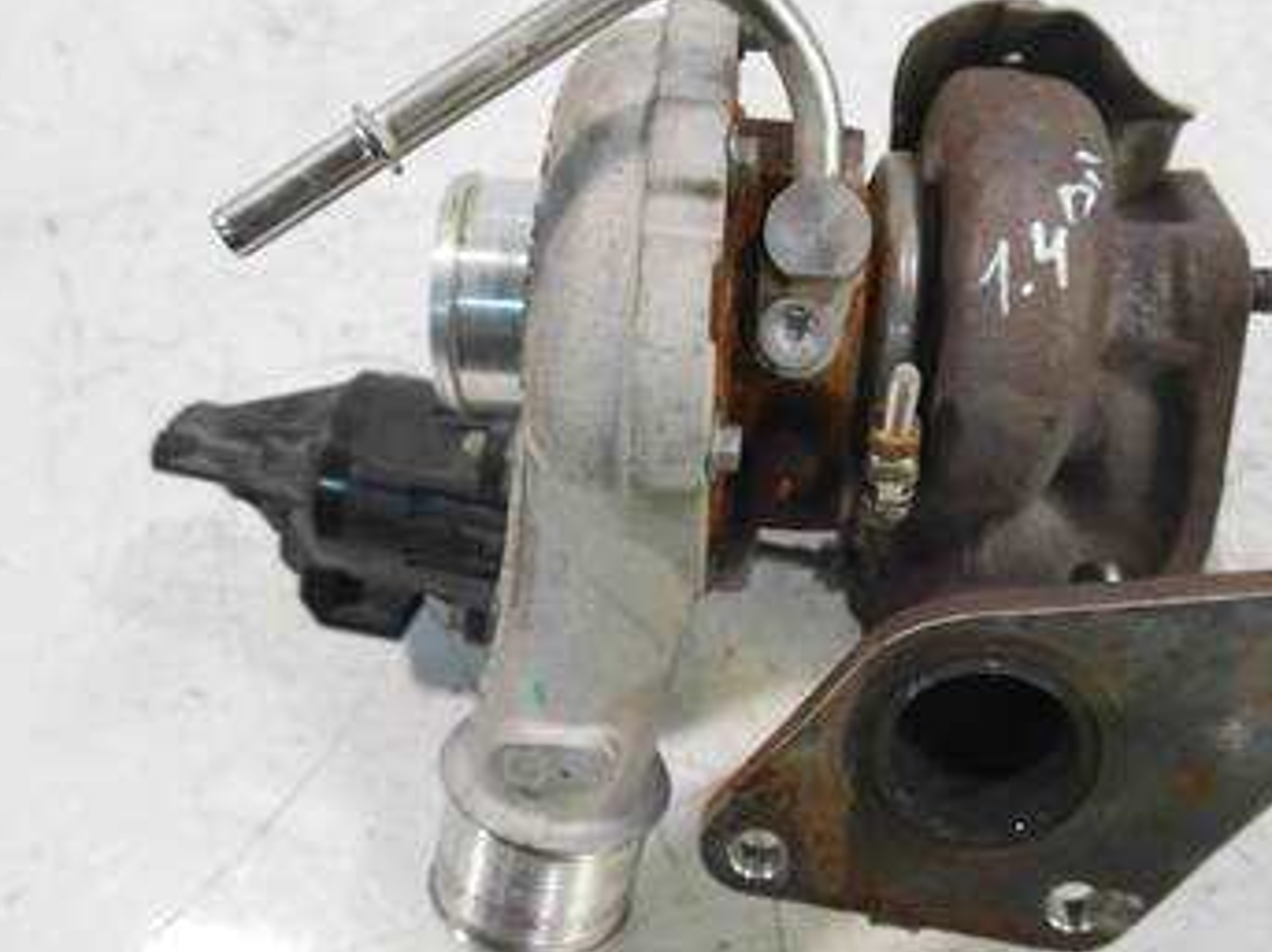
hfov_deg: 44.6
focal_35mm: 42
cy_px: 470
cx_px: 742
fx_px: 1543
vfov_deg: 34.3
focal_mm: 15
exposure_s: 1/60
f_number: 3.6
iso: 640
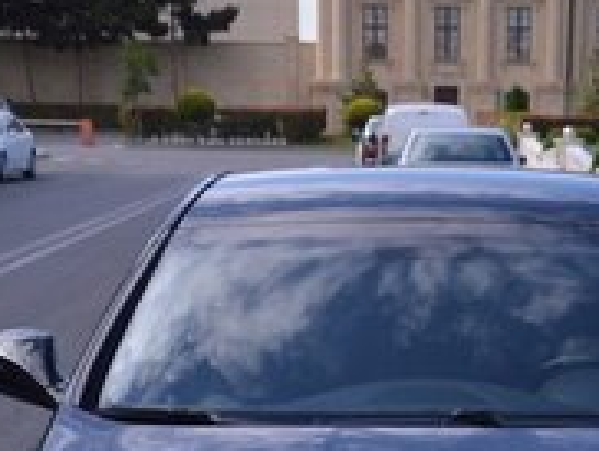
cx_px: 421
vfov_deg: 13.7
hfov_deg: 19.1
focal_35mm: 102
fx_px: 1767
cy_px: 672
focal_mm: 26
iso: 800
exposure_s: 1/2500
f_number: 5.6
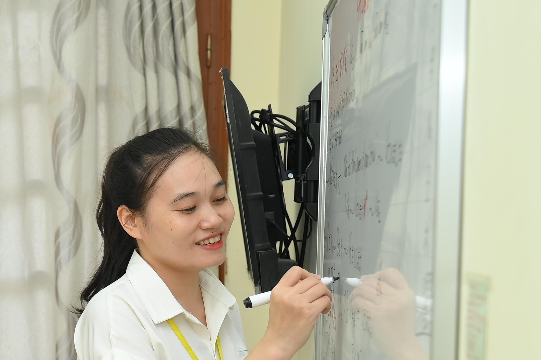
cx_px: -242
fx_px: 1283
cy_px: 277
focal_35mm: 85
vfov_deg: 15.9
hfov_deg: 20.7
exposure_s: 1/125
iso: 320
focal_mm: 29.5
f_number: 3.5
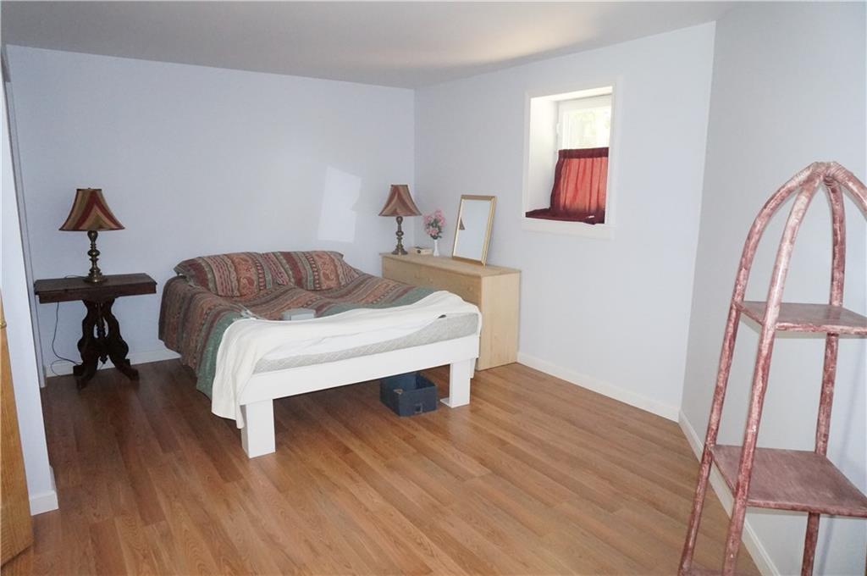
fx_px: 577
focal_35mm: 24
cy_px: 288
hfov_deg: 73.8
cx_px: 434
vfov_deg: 53.0
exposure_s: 1/100
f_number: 5.6
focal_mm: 16
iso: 6400
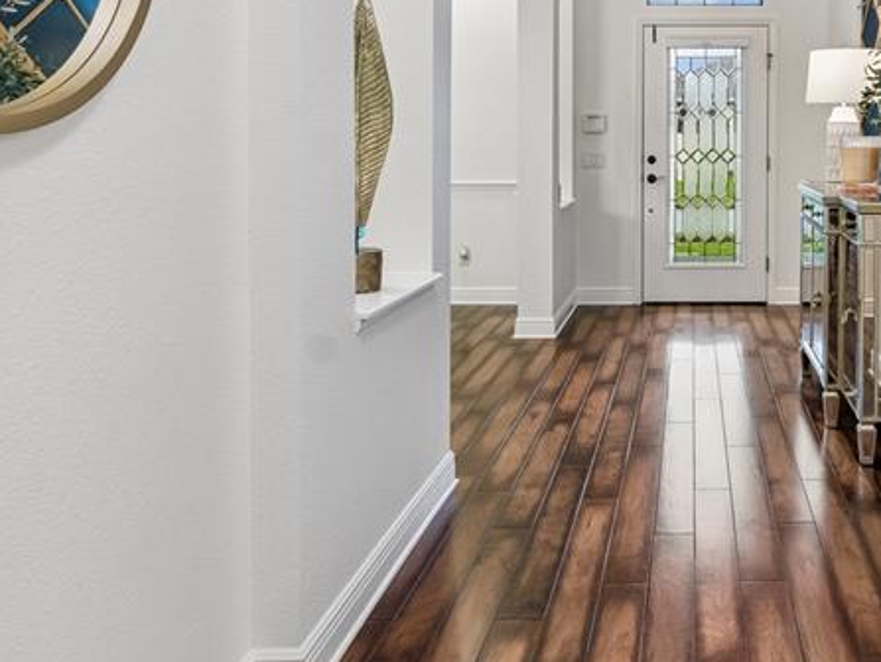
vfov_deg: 41.1
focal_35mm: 33
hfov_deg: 51.8
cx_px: 706
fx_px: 841
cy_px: 126
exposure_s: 1/1.25
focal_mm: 10
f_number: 7.1
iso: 100
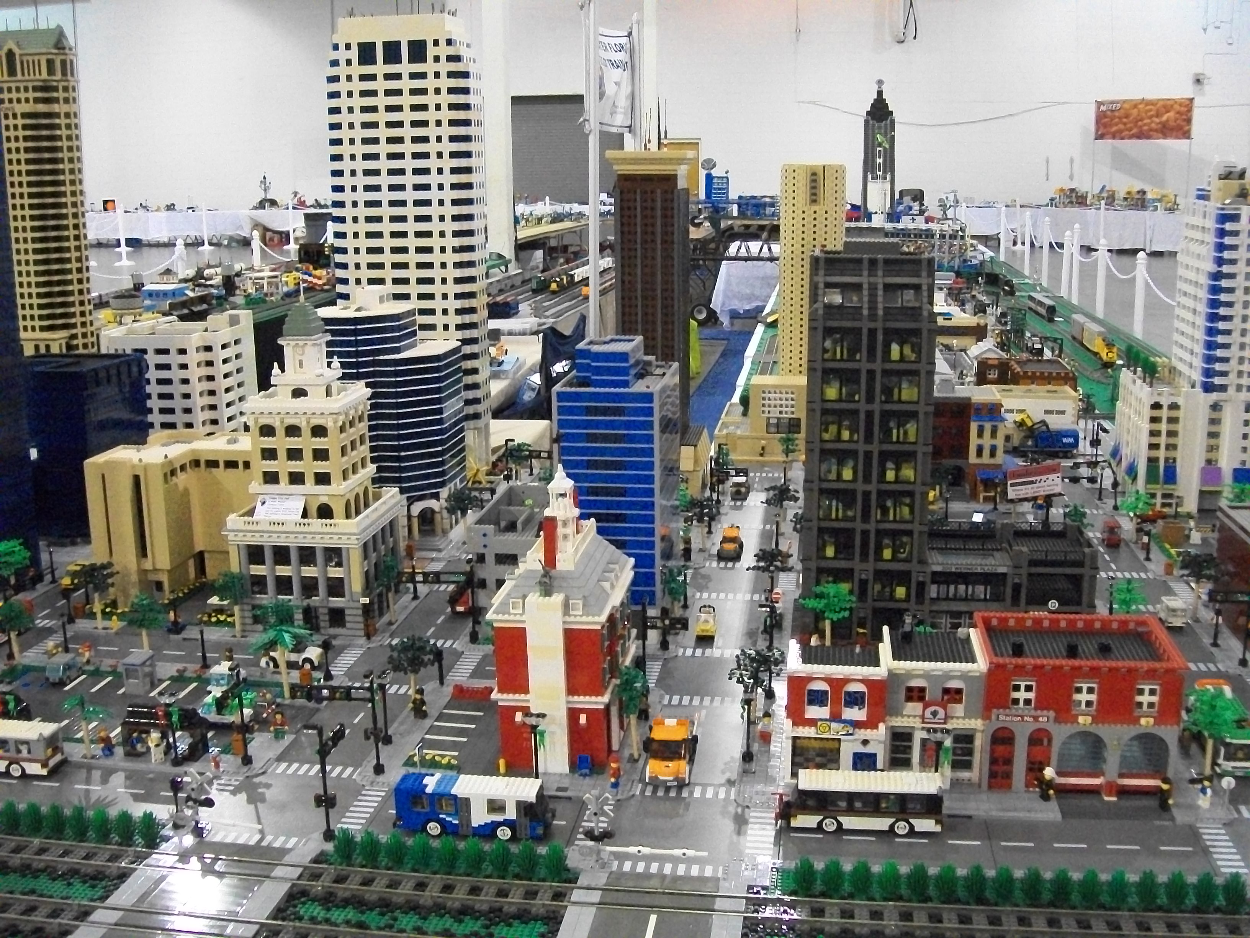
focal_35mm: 36
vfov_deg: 39.7
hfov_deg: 51.4
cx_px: 625
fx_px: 1300
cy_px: 469
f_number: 2.7
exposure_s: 1/60
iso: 640
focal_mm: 6
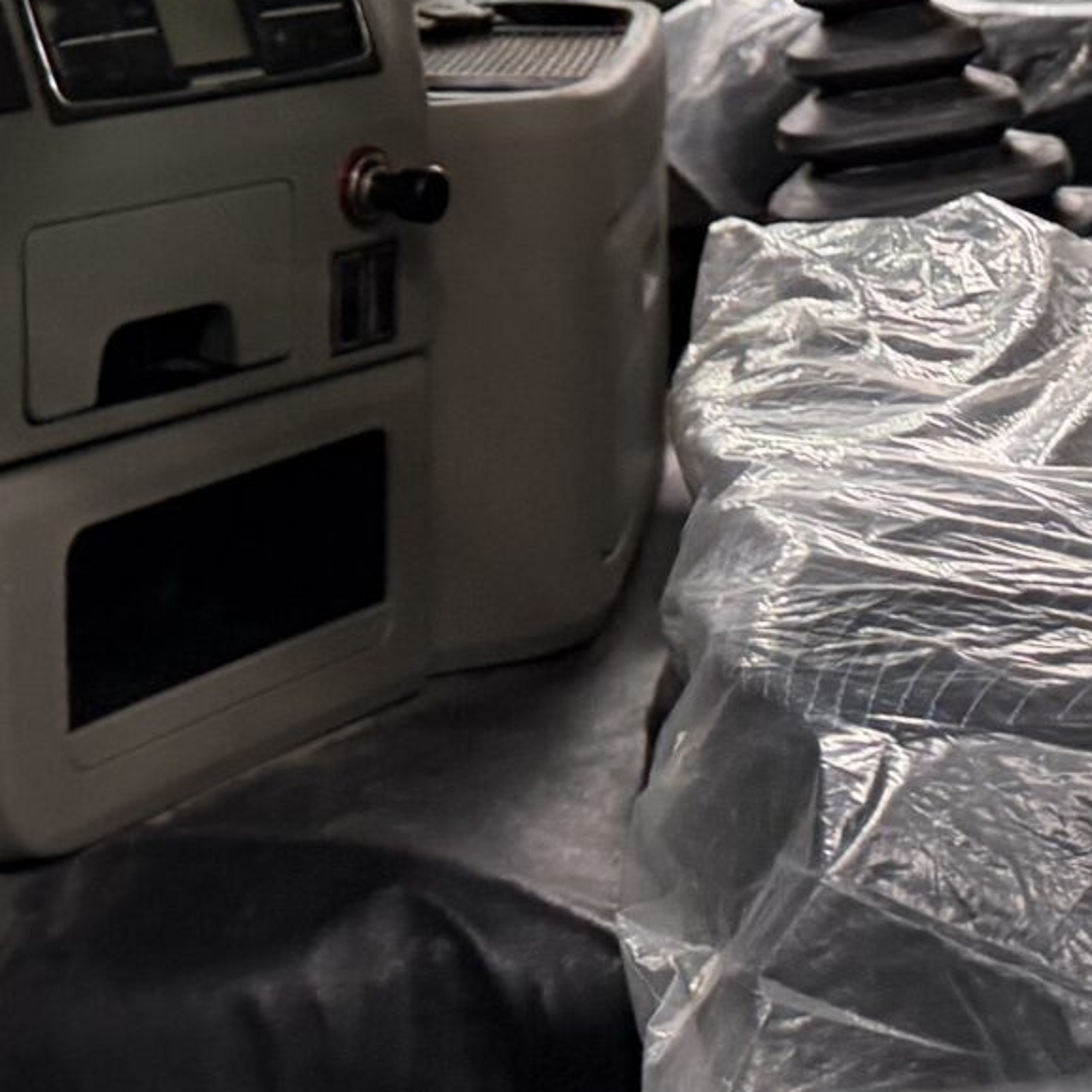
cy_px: -331
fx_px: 3355
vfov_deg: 17.4
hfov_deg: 18.5
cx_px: 650
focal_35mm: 94
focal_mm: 6.76
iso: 320
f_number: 1.78
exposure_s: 1/60
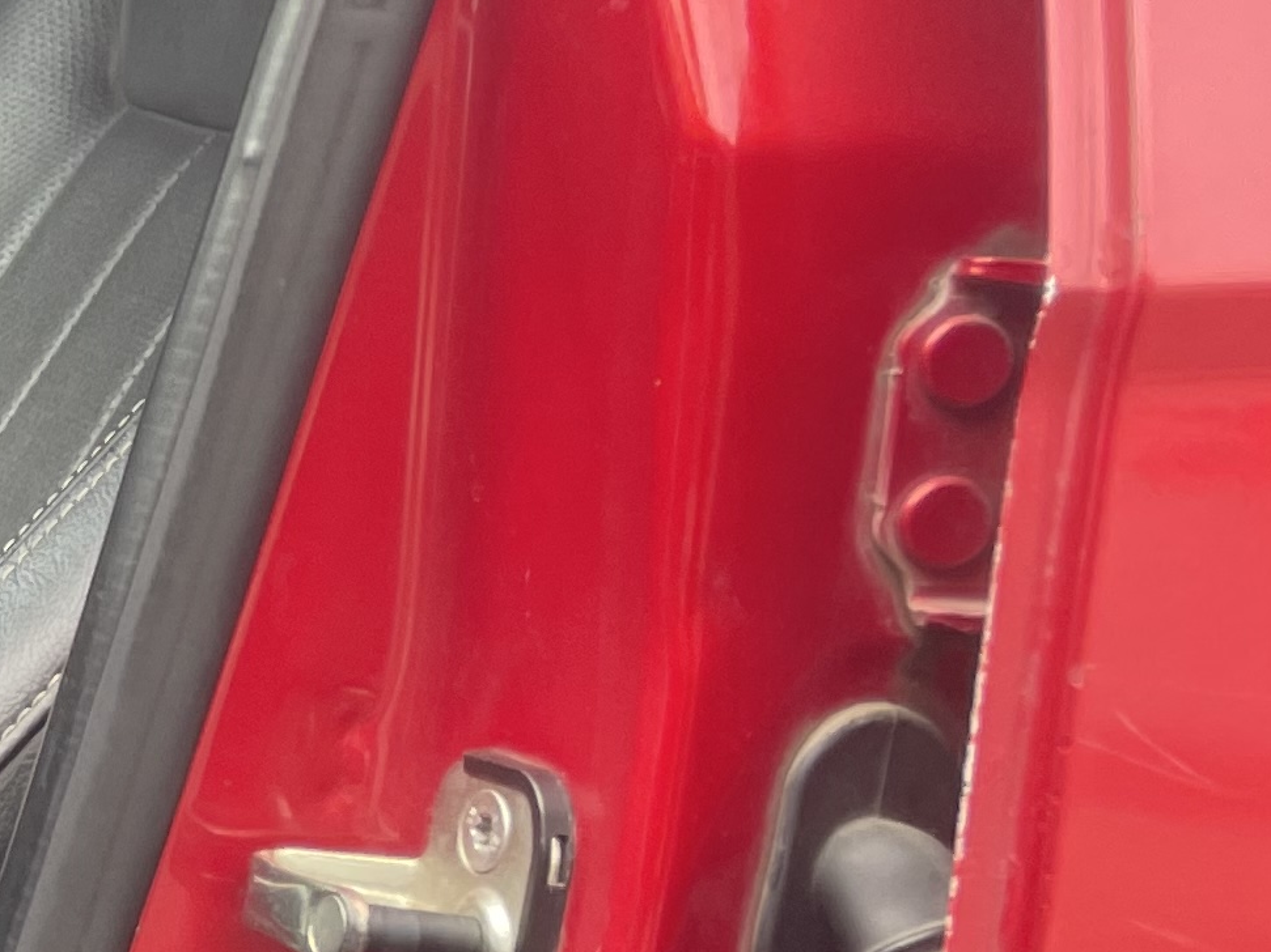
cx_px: -1312
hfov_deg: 14.8
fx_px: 3965
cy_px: 680
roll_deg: -1.8
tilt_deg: -10.4
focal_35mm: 108
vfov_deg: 13.7
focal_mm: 4.2
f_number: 1.6
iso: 50
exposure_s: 1/121
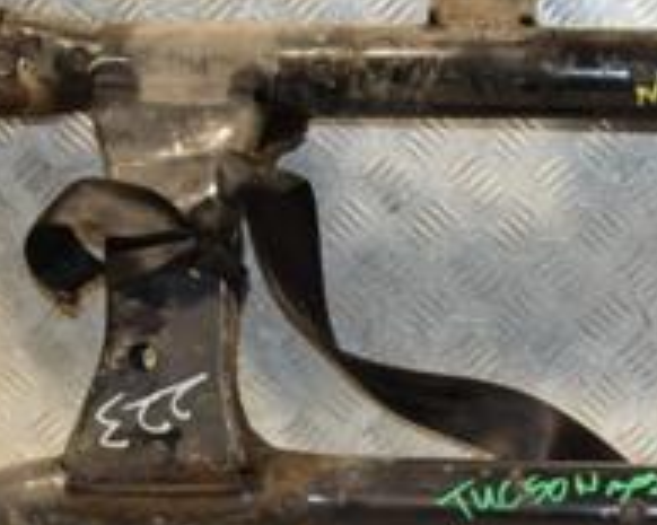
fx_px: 2371
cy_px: 345
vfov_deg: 12.6
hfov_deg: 15.5
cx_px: 620
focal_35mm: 122
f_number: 5
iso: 800
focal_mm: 28
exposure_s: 1/200
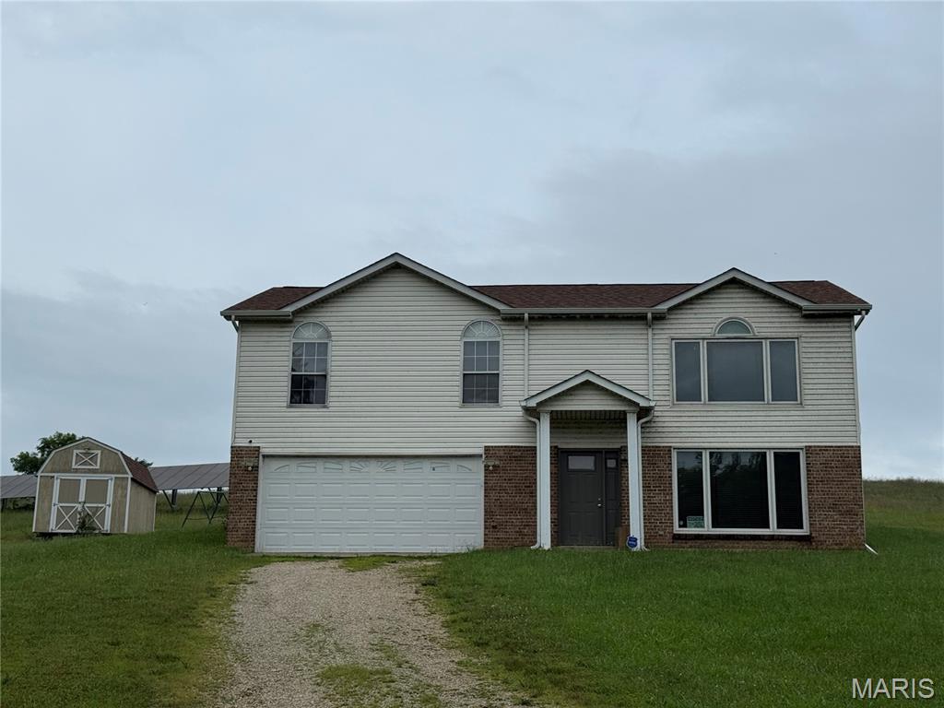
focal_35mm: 48
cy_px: 354
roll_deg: -0.2
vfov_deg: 30.3
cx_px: 472
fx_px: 1309
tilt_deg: +14.0
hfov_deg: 39.7
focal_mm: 6.76
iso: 64
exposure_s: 1/7143
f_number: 1.78
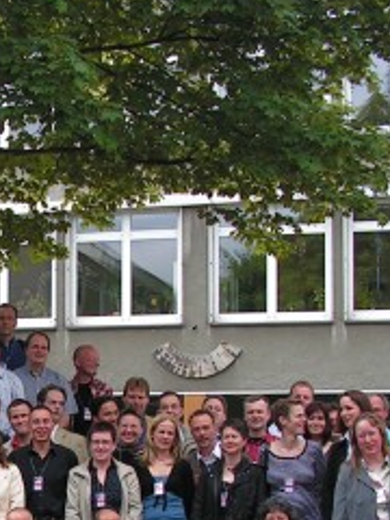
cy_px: 462
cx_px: -22
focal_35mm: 96
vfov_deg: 20.1
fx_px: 1442
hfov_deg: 15.1
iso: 64
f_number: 3.2
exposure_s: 1/250
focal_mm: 6
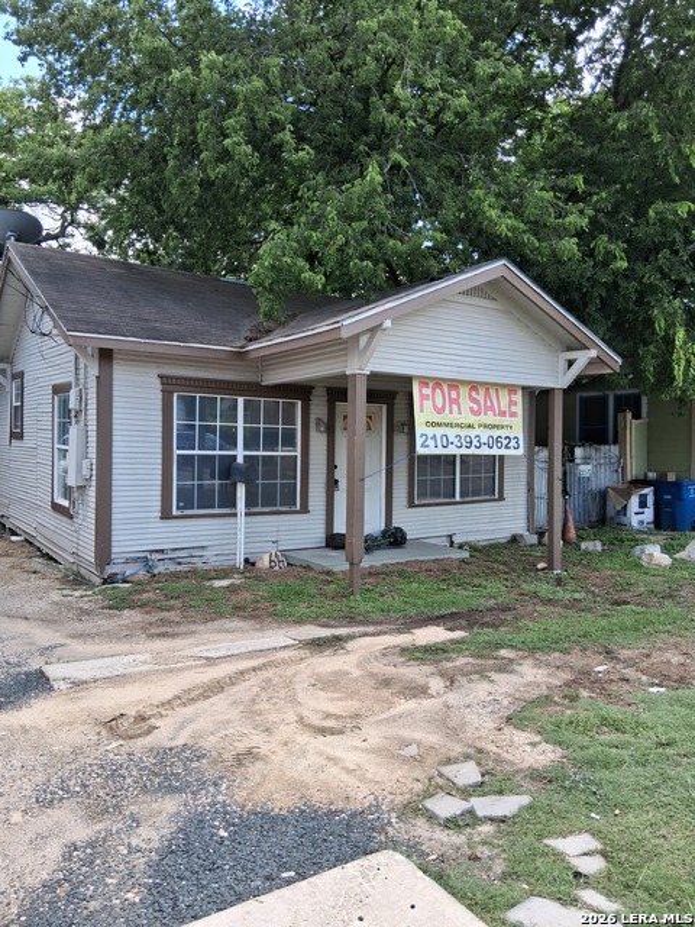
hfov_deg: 53.1
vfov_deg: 67.3
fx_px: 696
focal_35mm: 26
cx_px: 348
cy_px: 464
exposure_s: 1/144
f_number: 1.8
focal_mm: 3.98
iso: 25
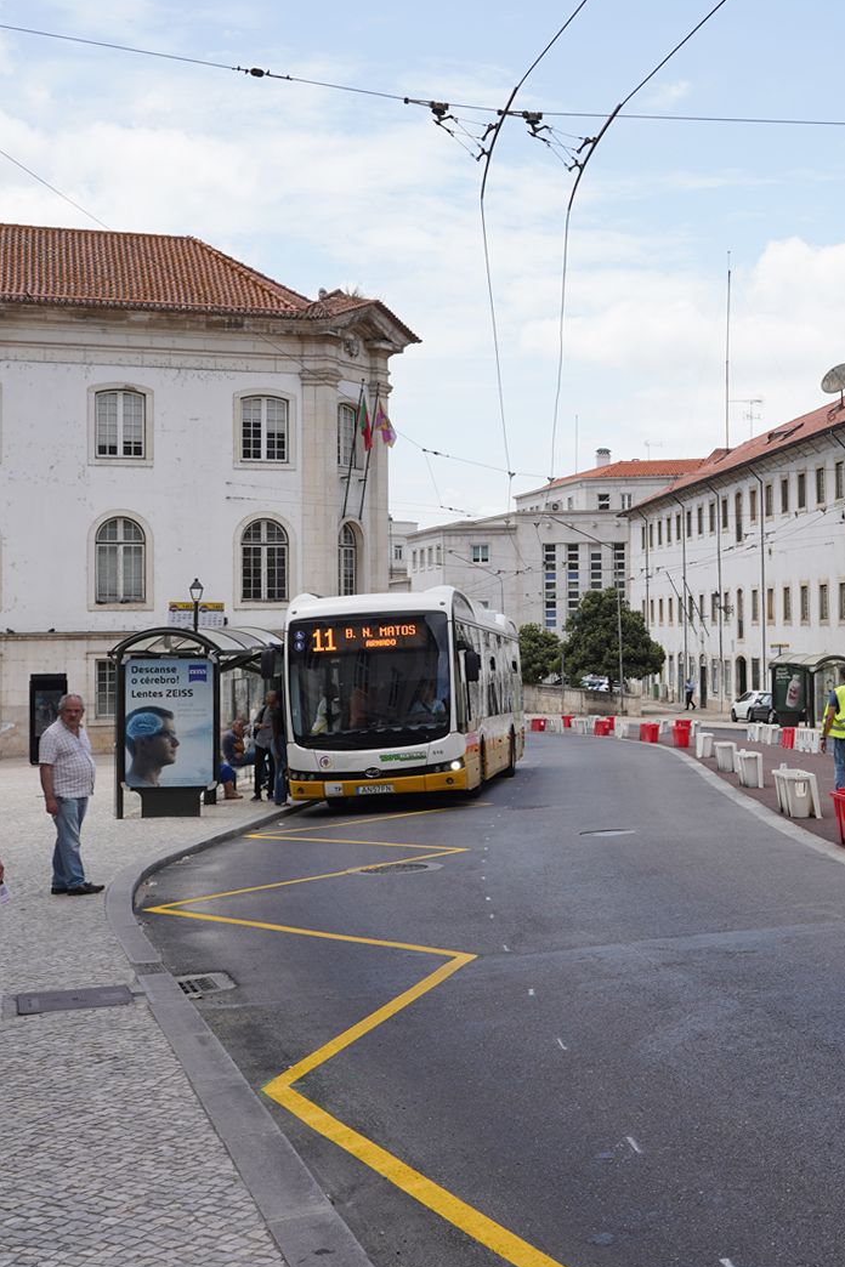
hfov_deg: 28.5
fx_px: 1619
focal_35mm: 46
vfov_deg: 42.7
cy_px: 568
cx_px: 708
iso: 100
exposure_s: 1/100
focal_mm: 24
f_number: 13
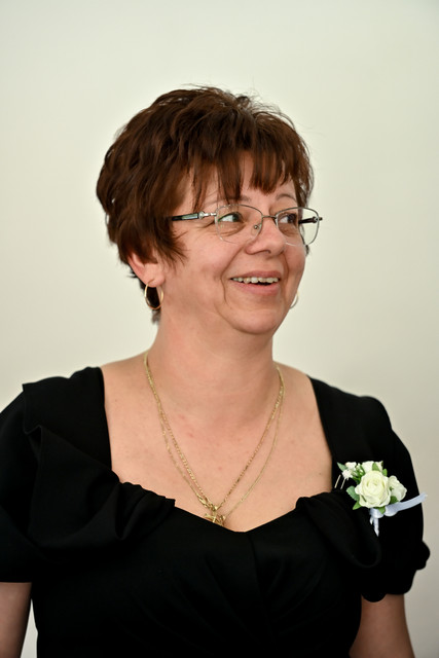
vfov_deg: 10.8
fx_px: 3473
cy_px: 329
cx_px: 220
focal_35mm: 190
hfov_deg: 7.2
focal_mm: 190
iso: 800
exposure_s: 1/200
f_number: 2.8
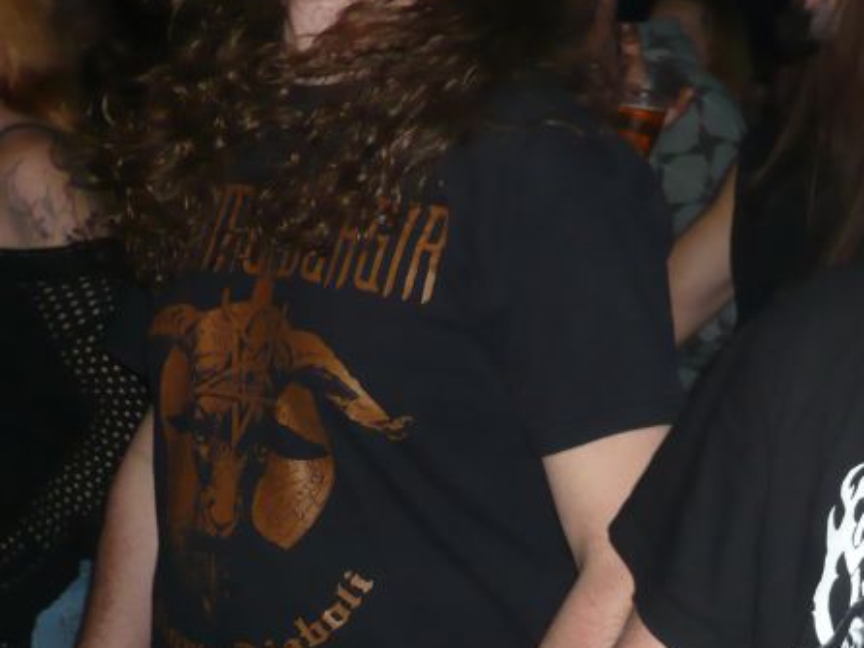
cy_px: 311
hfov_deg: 25.0
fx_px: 1921
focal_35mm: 77
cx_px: 680
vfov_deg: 19.1
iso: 200
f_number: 3.4
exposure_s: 1/30
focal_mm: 7
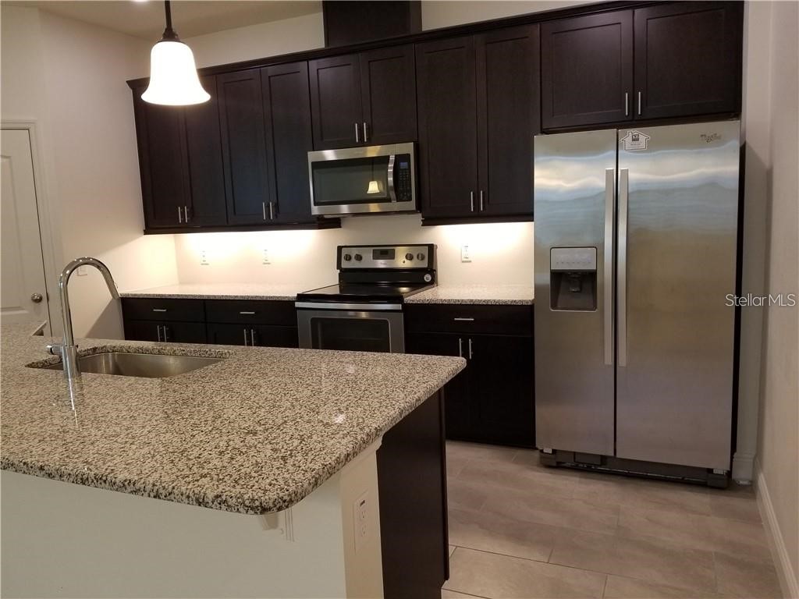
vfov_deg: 53.1
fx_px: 600
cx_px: 400
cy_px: 300
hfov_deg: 67.3
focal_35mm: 26
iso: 100
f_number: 1.7
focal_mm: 4.3
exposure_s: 1/60
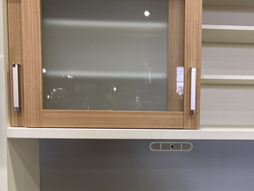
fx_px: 323
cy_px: 136
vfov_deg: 32.4
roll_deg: -2.1
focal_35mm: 44
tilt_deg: -4.0
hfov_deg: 42.0
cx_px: 180
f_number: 1.8
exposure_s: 1/50
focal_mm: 3.99
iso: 80
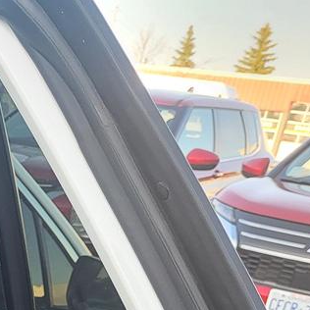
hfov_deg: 15.8
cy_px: 470
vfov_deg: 16.9
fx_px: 942
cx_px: -257
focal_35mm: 93
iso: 64
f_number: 1.8
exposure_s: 1/120
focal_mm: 5.4
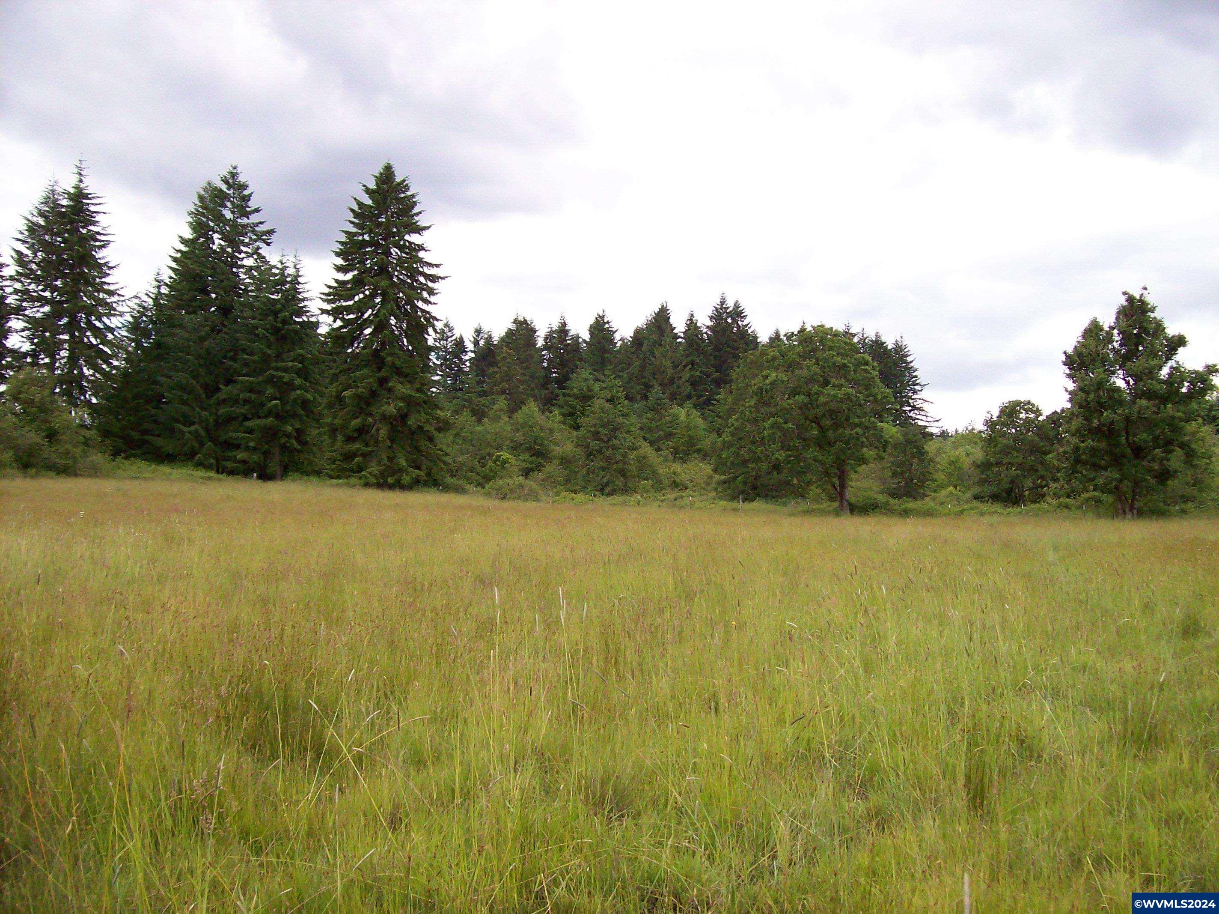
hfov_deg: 51.4
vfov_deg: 39.6
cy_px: 457
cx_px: 610
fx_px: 1267
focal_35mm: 36
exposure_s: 1/643
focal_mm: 6
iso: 80
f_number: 2.7
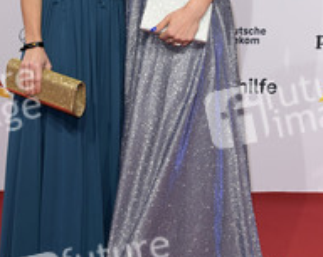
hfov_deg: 20.4
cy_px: 25
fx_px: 897
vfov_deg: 16.1
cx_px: 138
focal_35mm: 94
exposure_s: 1/125
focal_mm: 48
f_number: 6.3
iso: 640
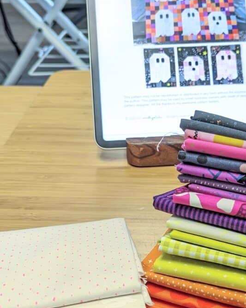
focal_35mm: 54
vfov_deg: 34.6
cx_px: 185
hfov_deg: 27.7
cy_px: 182
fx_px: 491
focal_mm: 6.81
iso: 151
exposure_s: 1/120
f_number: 1.85
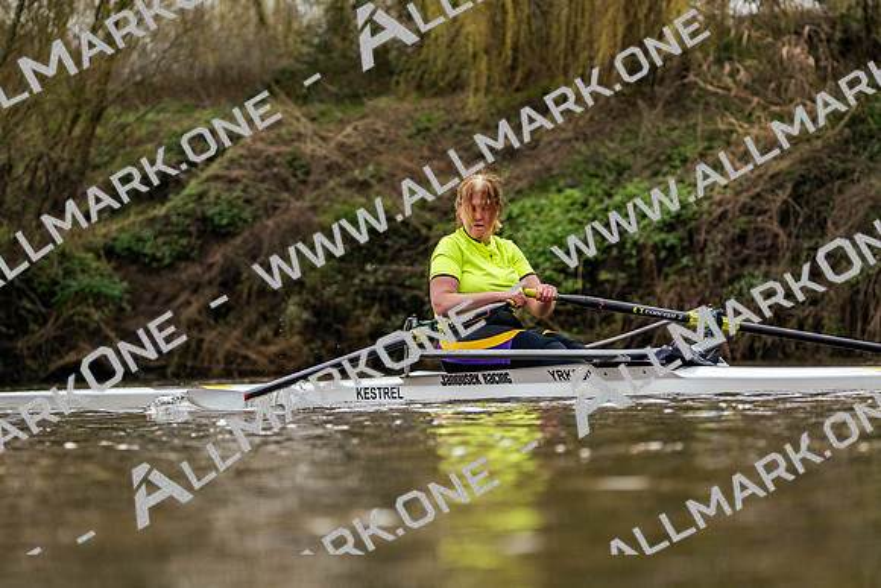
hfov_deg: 8.0
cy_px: 294
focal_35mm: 257
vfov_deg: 5.4
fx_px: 6291
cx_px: 440
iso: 2000
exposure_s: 1/2000
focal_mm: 257
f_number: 6.3
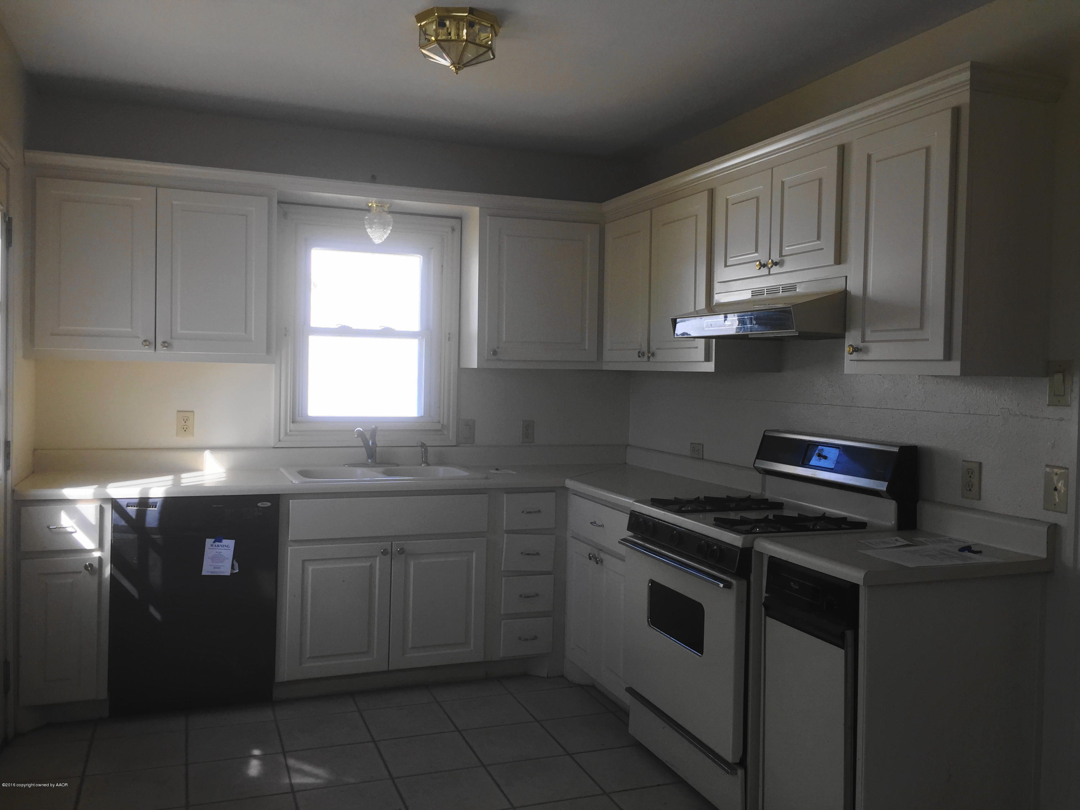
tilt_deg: -1.7
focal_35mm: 29
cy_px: 405
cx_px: 540
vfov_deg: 48.2
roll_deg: -1.2
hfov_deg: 61.7
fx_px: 905
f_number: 2.2
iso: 40
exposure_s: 1/120
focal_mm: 4.15
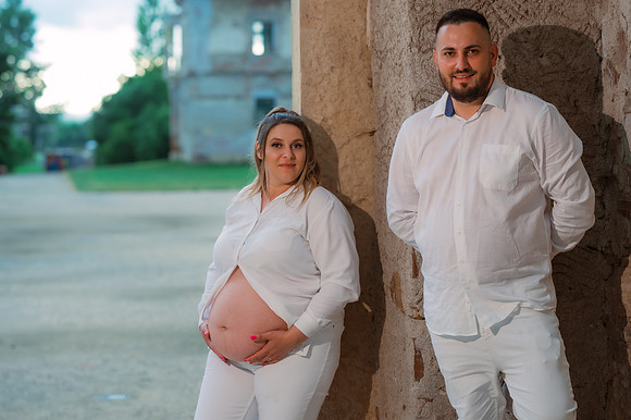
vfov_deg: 14.6
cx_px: 345
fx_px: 1638
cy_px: 210
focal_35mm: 93
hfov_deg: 21.8
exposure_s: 1/200
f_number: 3.2
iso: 1600
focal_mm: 85
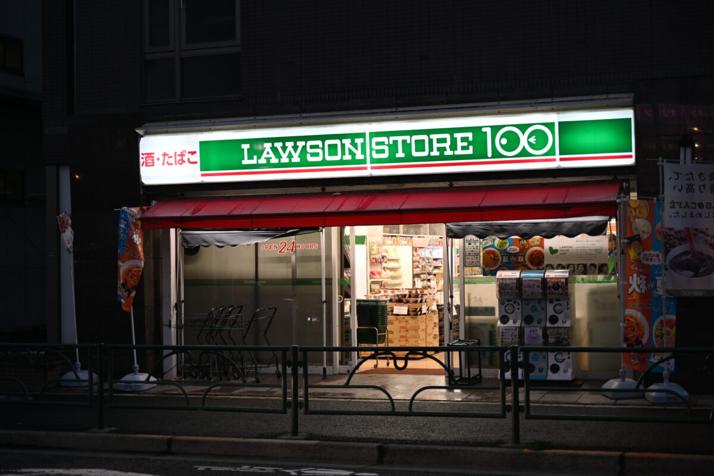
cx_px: 357
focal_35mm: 59
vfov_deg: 23.0
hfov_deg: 33.9
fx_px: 1170
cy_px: 238
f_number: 2.8
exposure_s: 1/160
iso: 400
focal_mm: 59
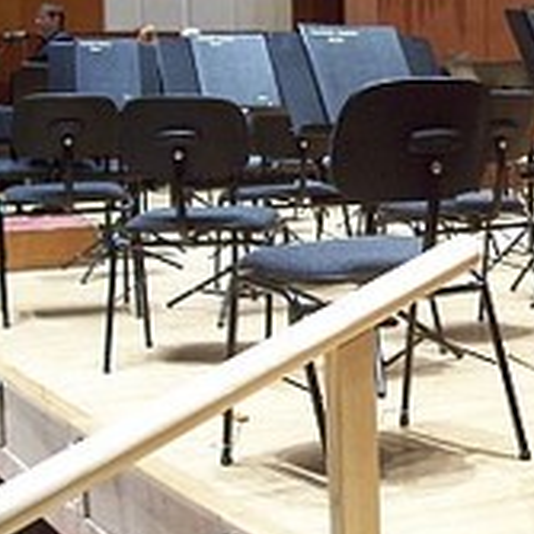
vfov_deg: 23.8
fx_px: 1257
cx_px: 630
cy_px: 166
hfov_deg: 22.3
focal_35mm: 72
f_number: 2.7
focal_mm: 5.6
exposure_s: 1/30
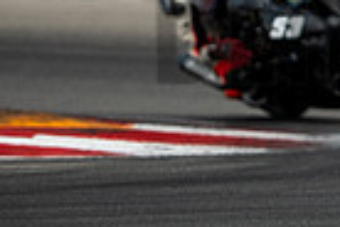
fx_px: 16630
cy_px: 21
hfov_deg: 1.2
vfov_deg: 0.8
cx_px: 675
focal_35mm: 1761
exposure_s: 1/2500
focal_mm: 280
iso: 500
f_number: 2.8
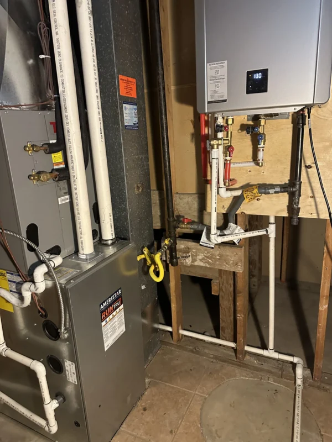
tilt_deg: -16.3
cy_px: 221
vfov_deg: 71.6
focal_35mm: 24
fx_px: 307
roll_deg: +2.2
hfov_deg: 56.8
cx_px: 166
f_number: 1.78
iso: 1000
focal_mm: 6.86
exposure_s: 1/47
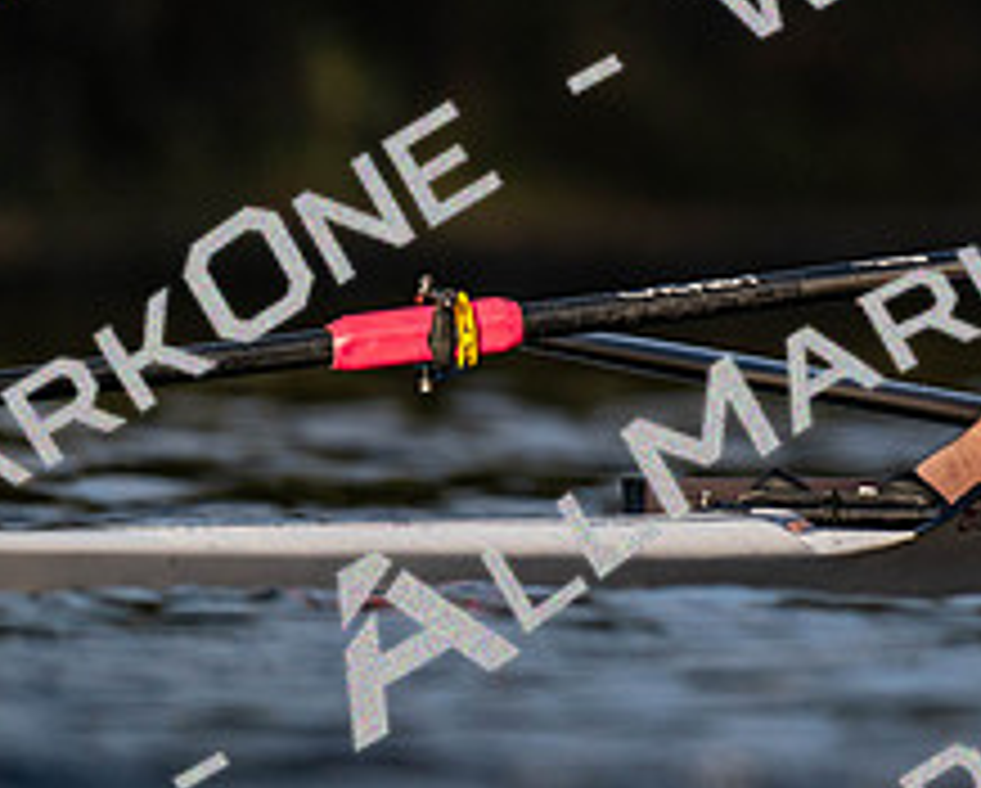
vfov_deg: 1.0
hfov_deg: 1.3
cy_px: 52
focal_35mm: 1496
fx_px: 43493
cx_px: 1251
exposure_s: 1/2500
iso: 320
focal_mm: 600
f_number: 4
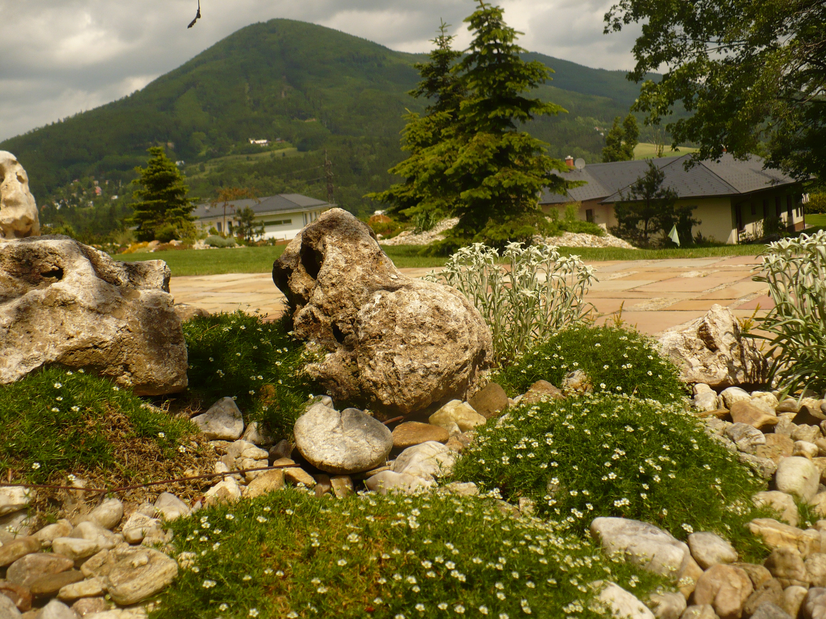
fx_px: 883
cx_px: 413
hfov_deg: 50.1
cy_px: 310
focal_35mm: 37
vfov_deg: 38.7
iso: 100
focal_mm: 6.1
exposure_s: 1/250
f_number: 8
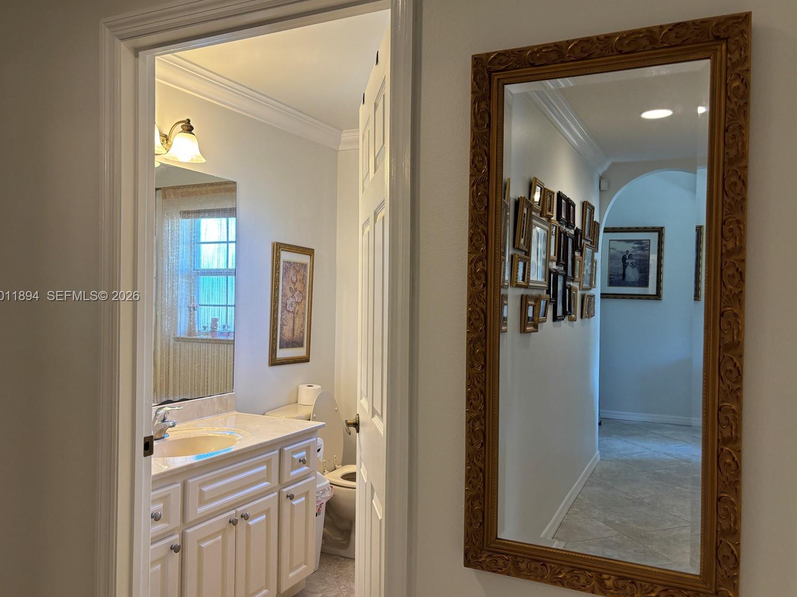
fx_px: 645
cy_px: 297
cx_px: 402
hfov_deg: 63.5
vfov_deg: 49.7
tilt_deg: -0.8
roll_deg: -0.8
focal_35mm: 28
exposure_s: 1/60
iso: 80
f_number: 1.6
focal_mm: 5.96
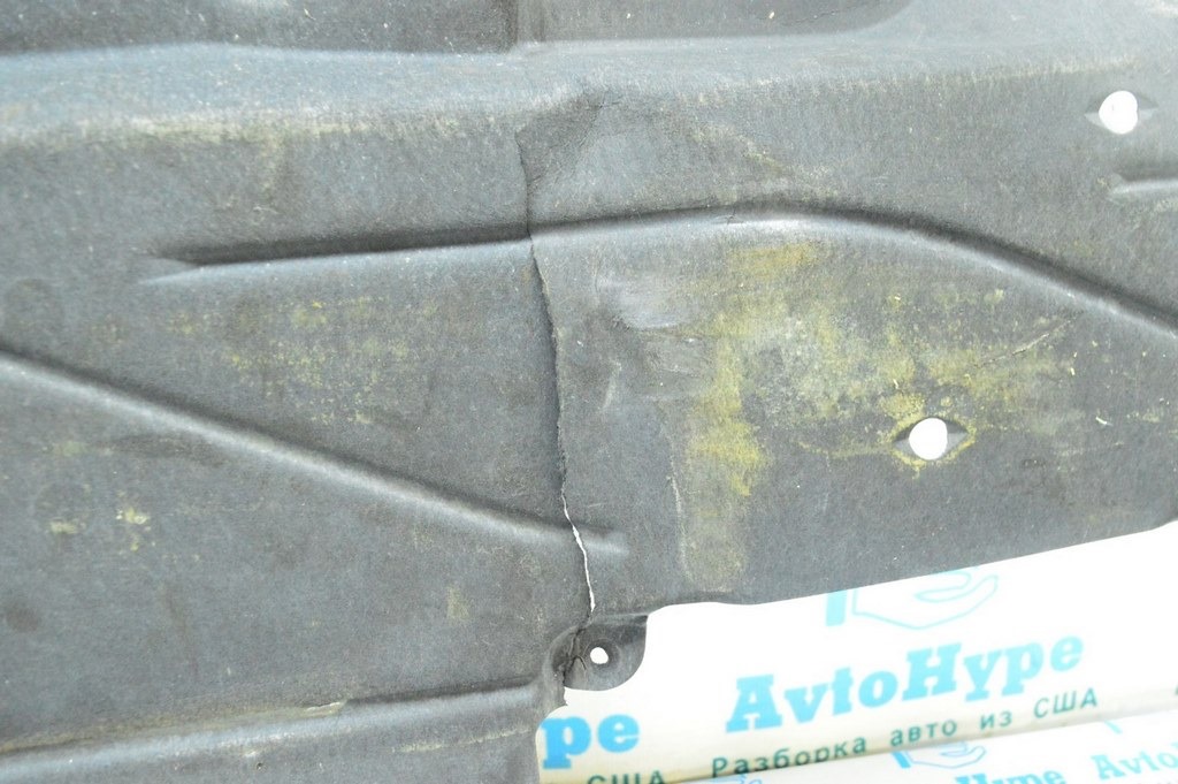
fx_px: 1177
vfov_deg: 36.8
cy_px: 392
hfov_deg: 53.2
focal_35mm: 36
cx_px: 589
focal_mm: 24
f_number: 6.3
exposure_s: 1/40
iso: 6400
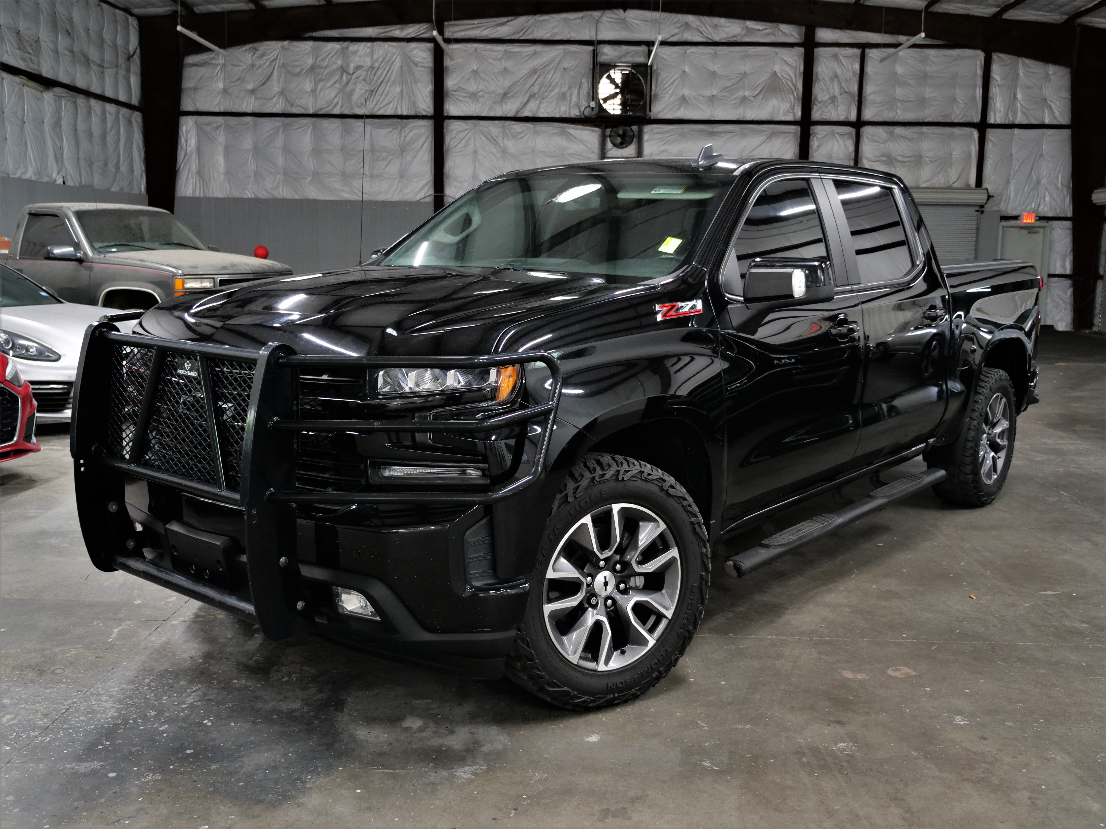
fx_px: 1086
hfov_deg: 54.0
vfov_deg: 41.8
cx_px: 553
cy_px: 414
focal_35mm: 34
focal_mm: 17
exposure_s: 1/60
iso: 800
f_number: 2.8
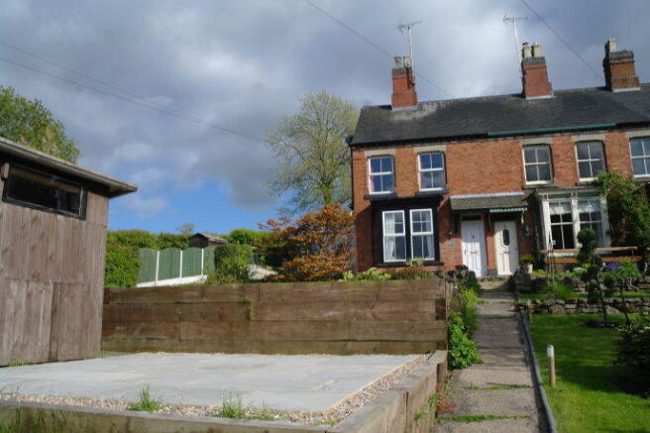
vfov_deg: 47.9
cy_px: 216
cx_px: 325
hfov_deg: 67.4
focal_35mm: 27
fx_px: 487
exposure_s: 1/100
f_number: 11
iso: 100
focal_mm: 18
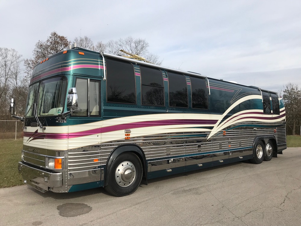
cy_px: 113
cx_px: 150
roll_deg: -0.6
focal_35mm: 28
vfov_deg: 49.7
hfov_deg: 63.4
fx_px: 243
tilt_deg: +1.9
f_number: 1.8
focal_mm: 3.99
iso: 20
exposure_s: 1/1916
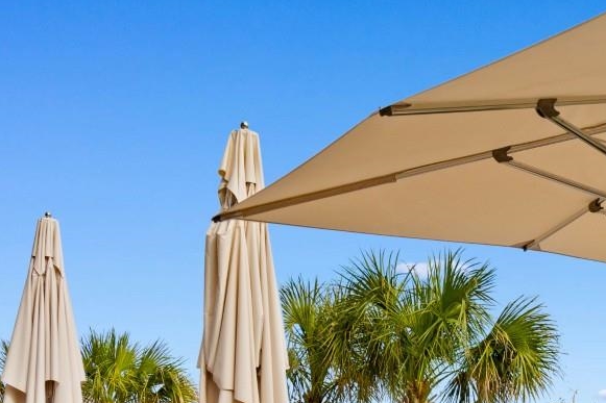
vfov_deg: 24.2
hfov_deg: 35.7
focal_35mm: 53
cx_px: 526
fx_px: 892
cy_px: 419
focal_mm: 13
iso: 100
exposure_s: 1/200
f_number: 5.6
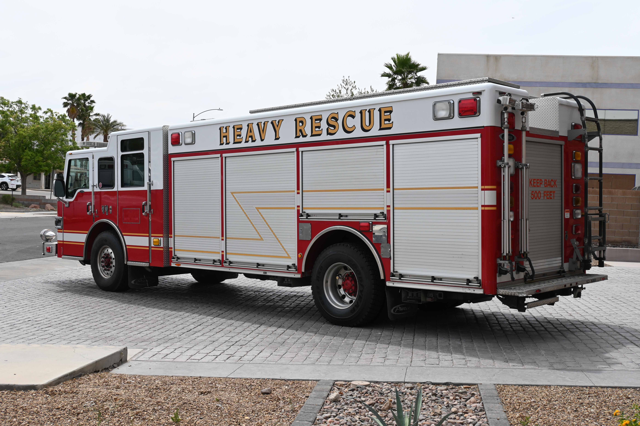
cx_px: 320
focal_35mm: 40
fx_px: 707
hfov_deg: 48.7
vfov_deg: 33.6
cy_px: 213
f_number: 9
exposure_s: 1/250
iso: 100
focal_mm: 26.5
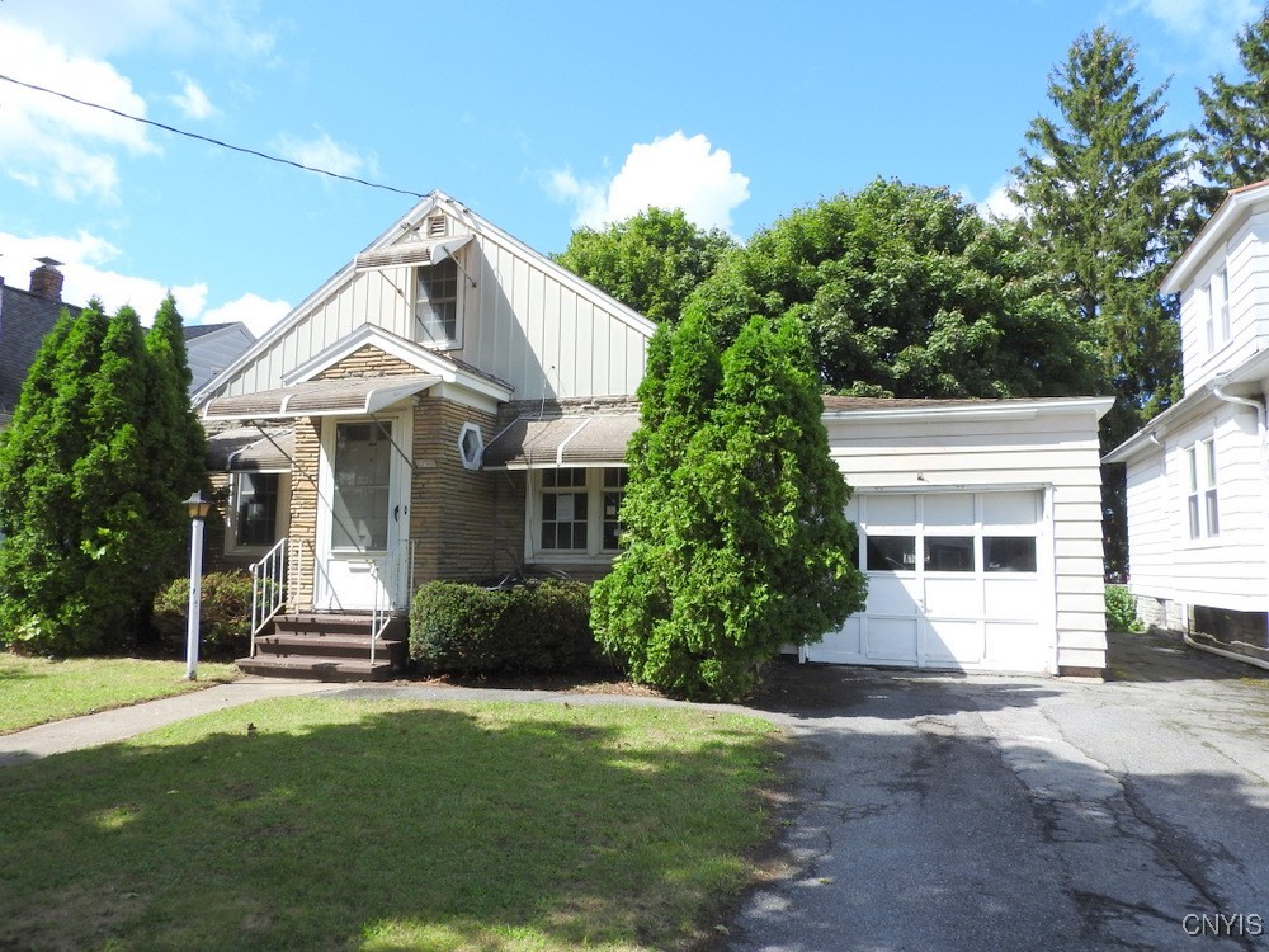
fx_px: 880
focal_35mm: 24
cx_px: 634
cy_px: 476
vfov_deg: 56.8
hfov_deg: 71.6
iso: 100
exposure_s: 1/800
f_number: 3.3
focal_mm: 4.3
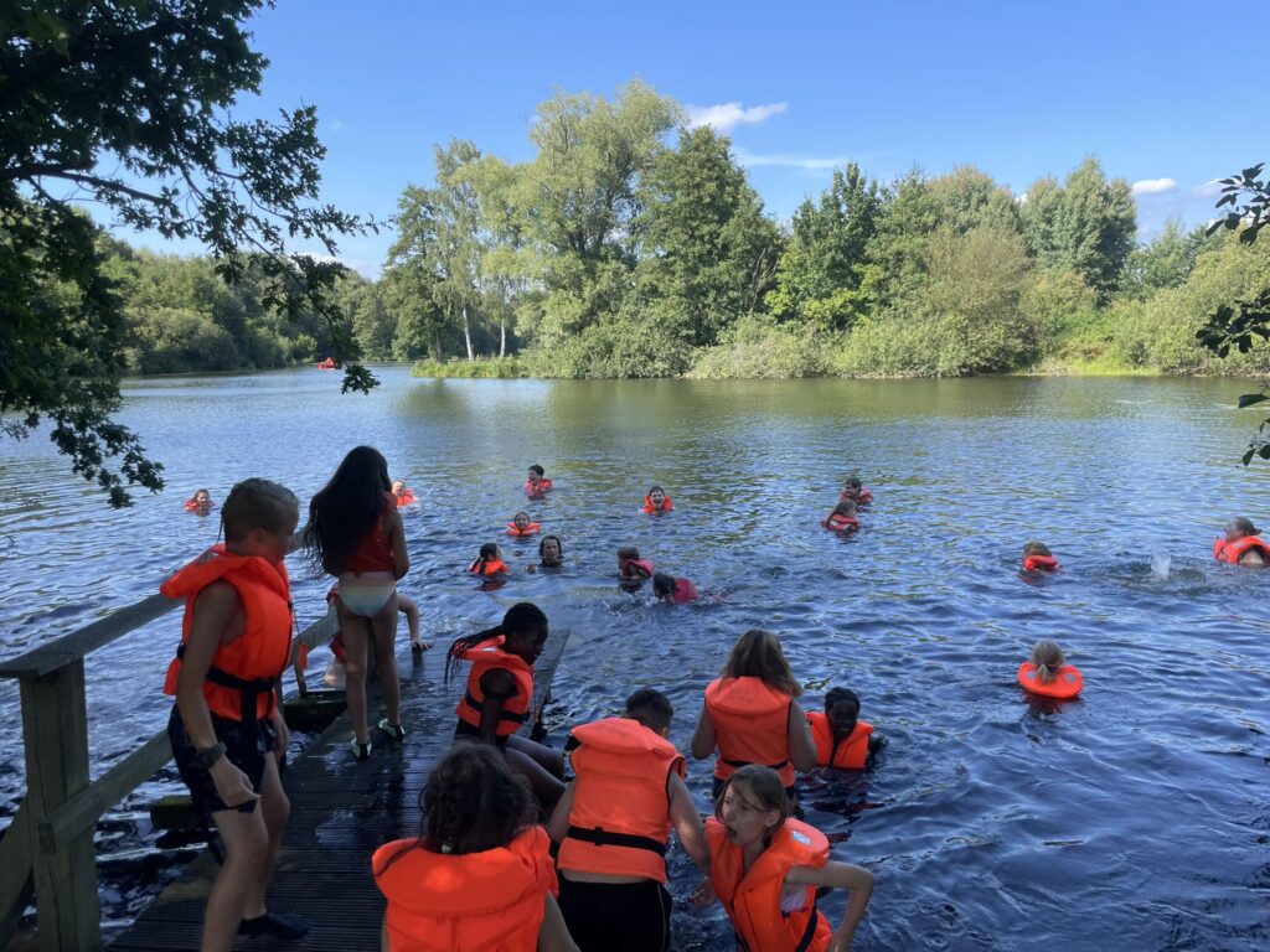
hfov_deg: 67.3
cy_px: 476
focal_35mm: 26
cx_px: 635
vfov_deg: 53.1
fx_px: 954
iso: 32
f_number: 1.6
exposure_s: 1/754
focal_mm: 4.2
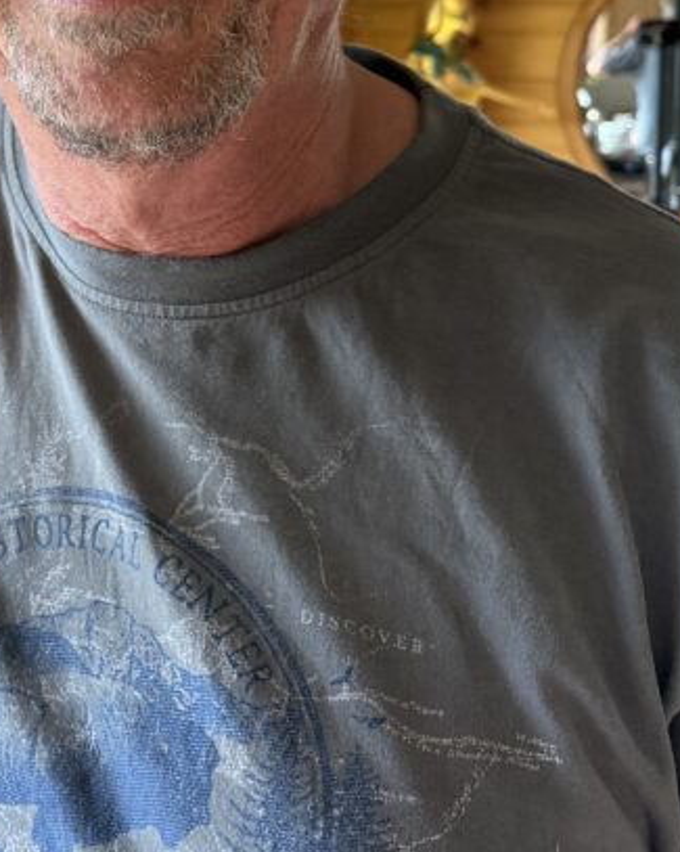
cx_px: -232
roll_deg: -0.7
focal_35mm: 59
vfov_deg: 30.8
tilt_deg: -2.4
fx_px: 1486
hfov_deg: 22.7
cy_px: 115
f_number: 1.78
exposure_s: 1/232
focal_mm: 6.76
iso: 200
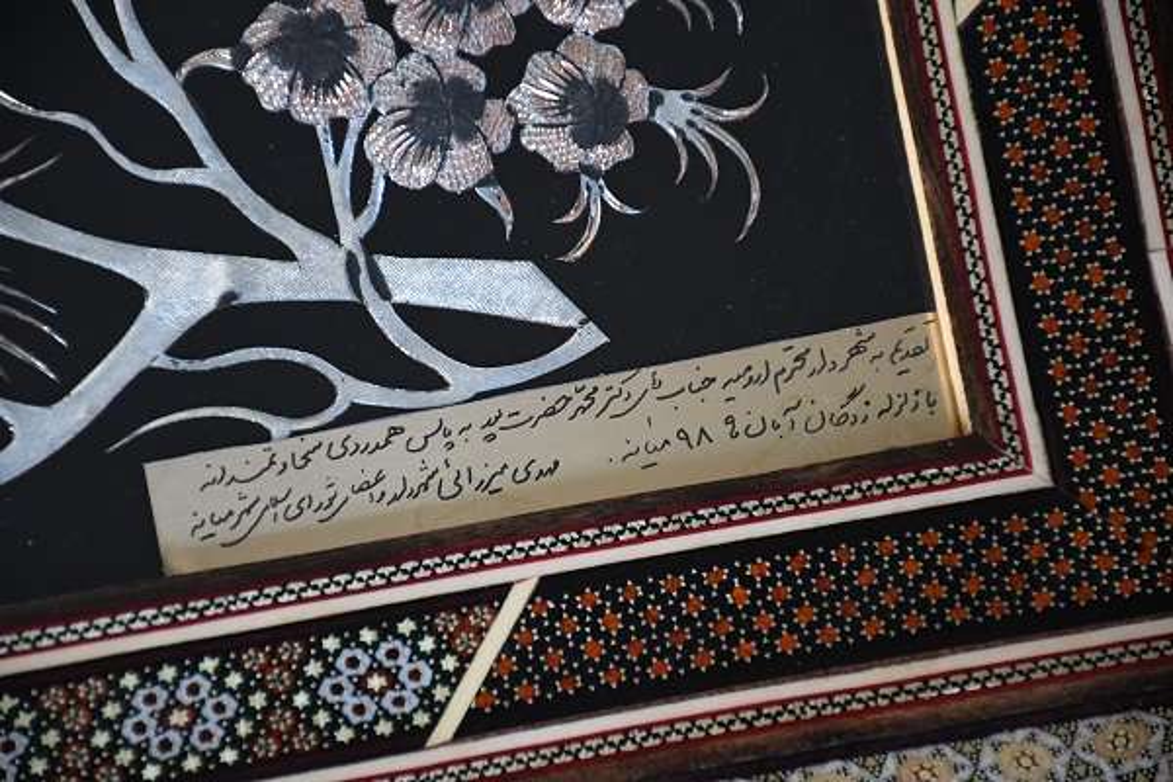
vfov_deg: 6.5
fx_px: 6842
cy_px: 391
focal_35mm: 210
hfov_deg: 9.8
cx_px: 586
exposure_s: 1/100
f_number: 5.6
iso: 4000
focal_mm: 140
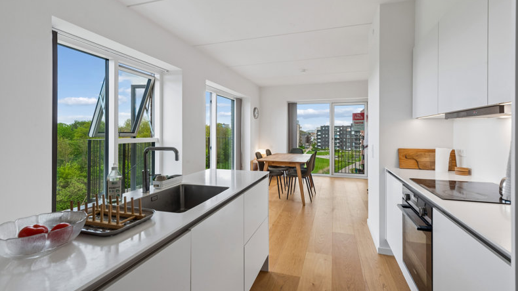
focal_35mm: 17
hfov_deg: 95.9
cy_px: 135
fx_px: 234
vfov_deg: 63.9
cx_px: 262
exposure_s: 1/20
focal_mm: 16
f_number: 10
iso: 200
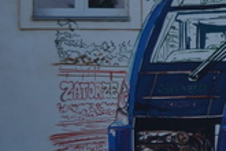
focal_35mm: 202
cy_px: 60
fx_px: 1268
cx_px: 535
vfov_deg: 6.8
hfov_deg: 9.2
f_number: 4.2
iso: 100
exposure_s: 1/1000
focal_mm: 26
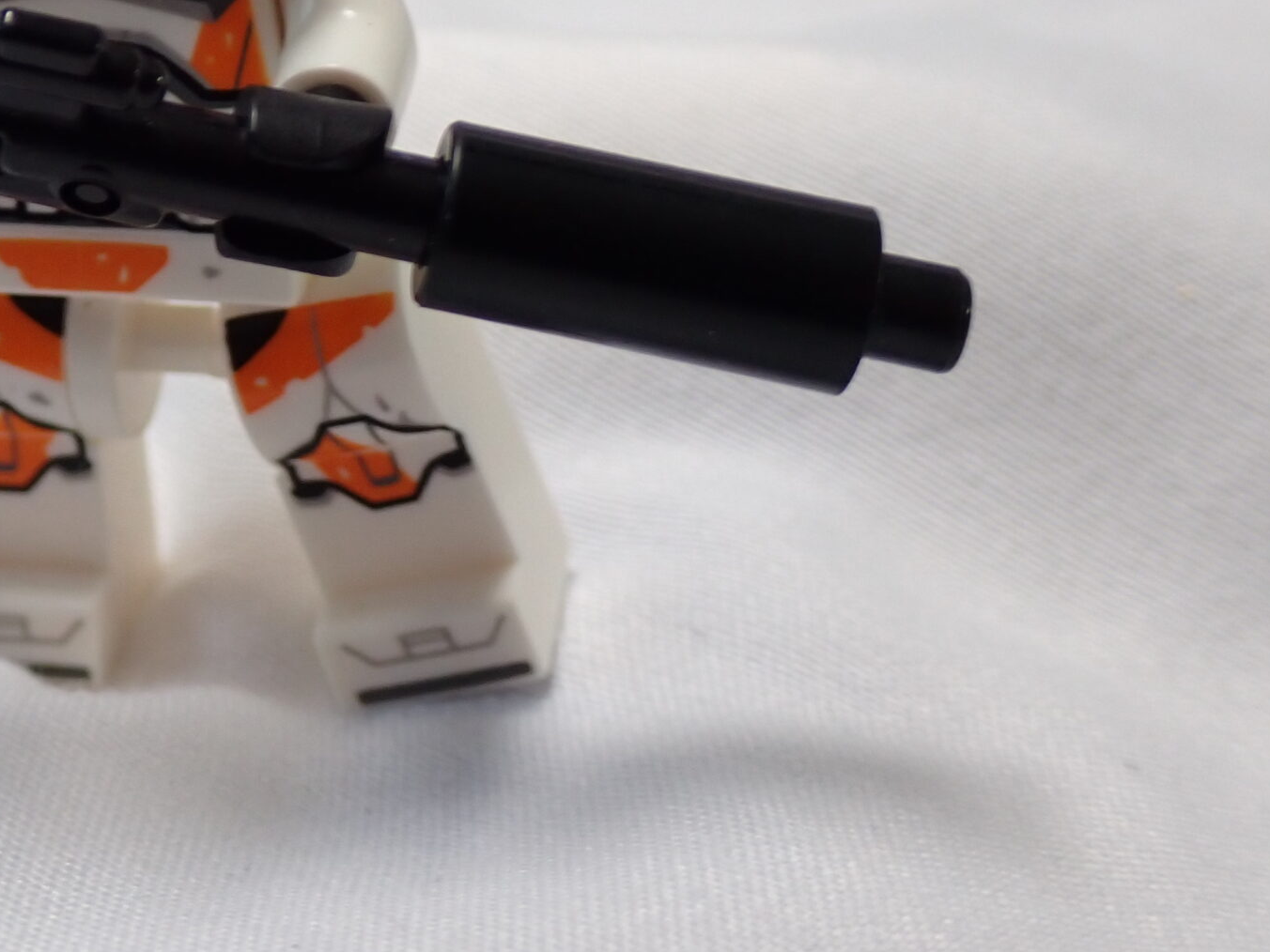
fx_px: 3265
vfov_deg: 16.3
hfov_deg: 21.7
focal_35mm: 89
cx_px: 201
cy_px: 59
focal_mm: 8.4
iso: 200
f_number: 3.1
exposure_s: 1/50
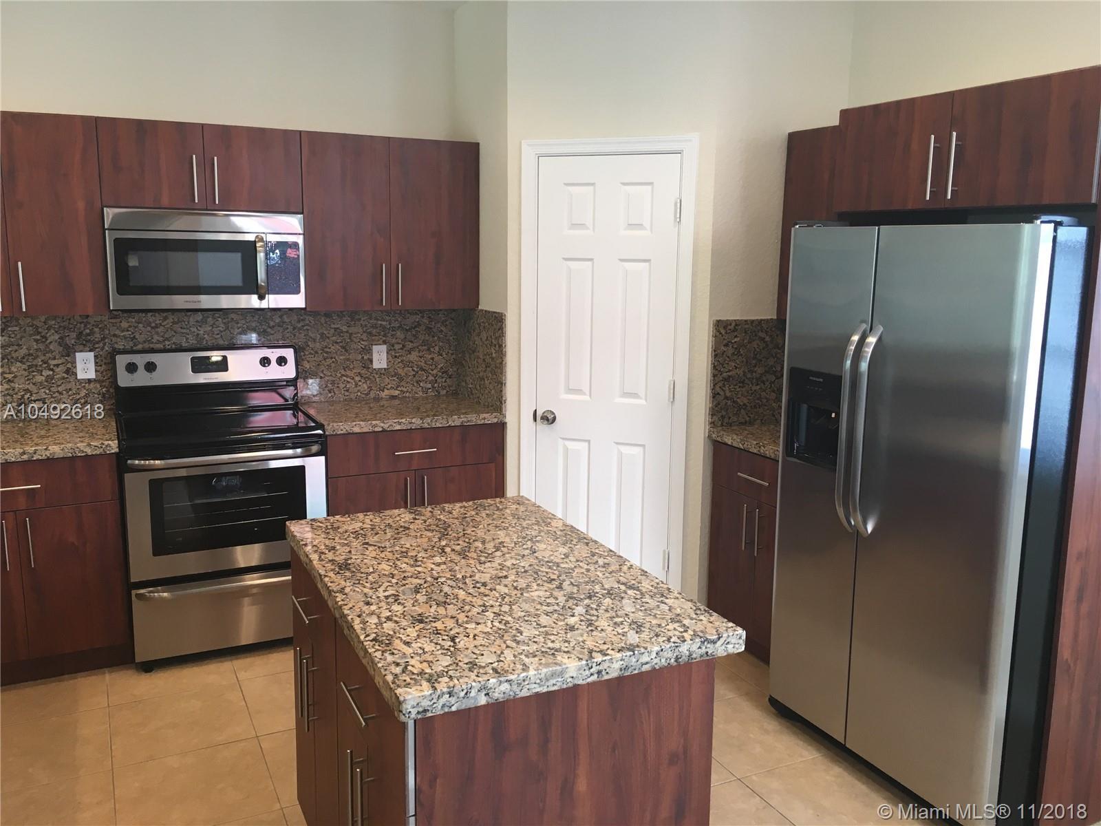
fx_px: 922
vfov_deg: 48.2
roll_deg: -0.9
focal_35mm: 29
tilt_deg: -9.1
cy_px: 413
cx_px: 550
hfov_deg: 61.7
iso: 50
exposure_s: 1/30
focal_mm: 4.15
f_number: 2.2
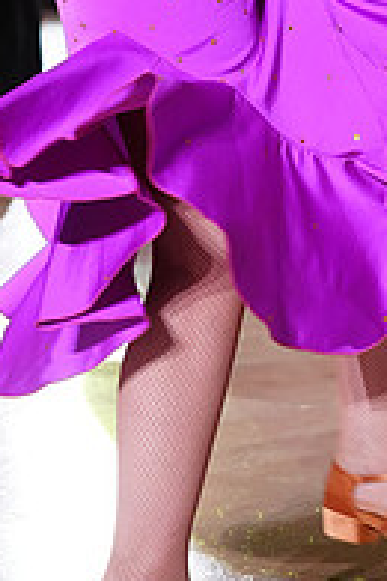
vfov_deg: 9.7
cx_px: 472
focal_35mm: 208
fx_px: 3354
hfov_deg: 6.6
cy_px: -140
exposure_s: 1/320
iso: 3200
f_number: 4.5
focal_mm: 70
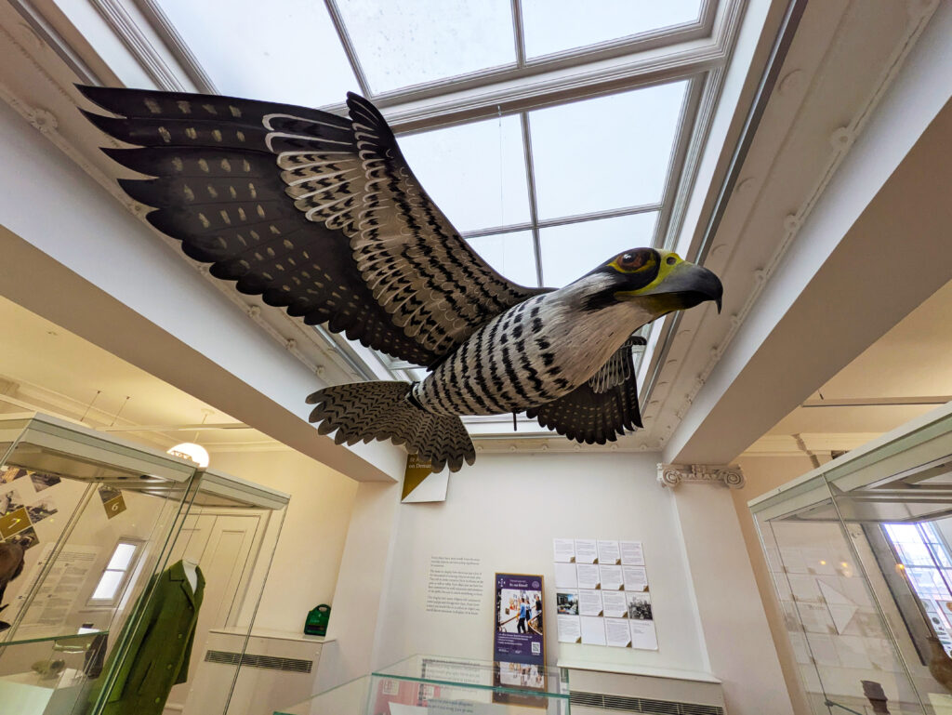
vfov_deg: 85.7
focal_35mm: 14
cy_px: 358
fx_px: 385
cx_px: 476
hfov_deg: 102.0
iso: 55
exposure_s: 1/100
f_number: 2.2
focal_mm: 1.83
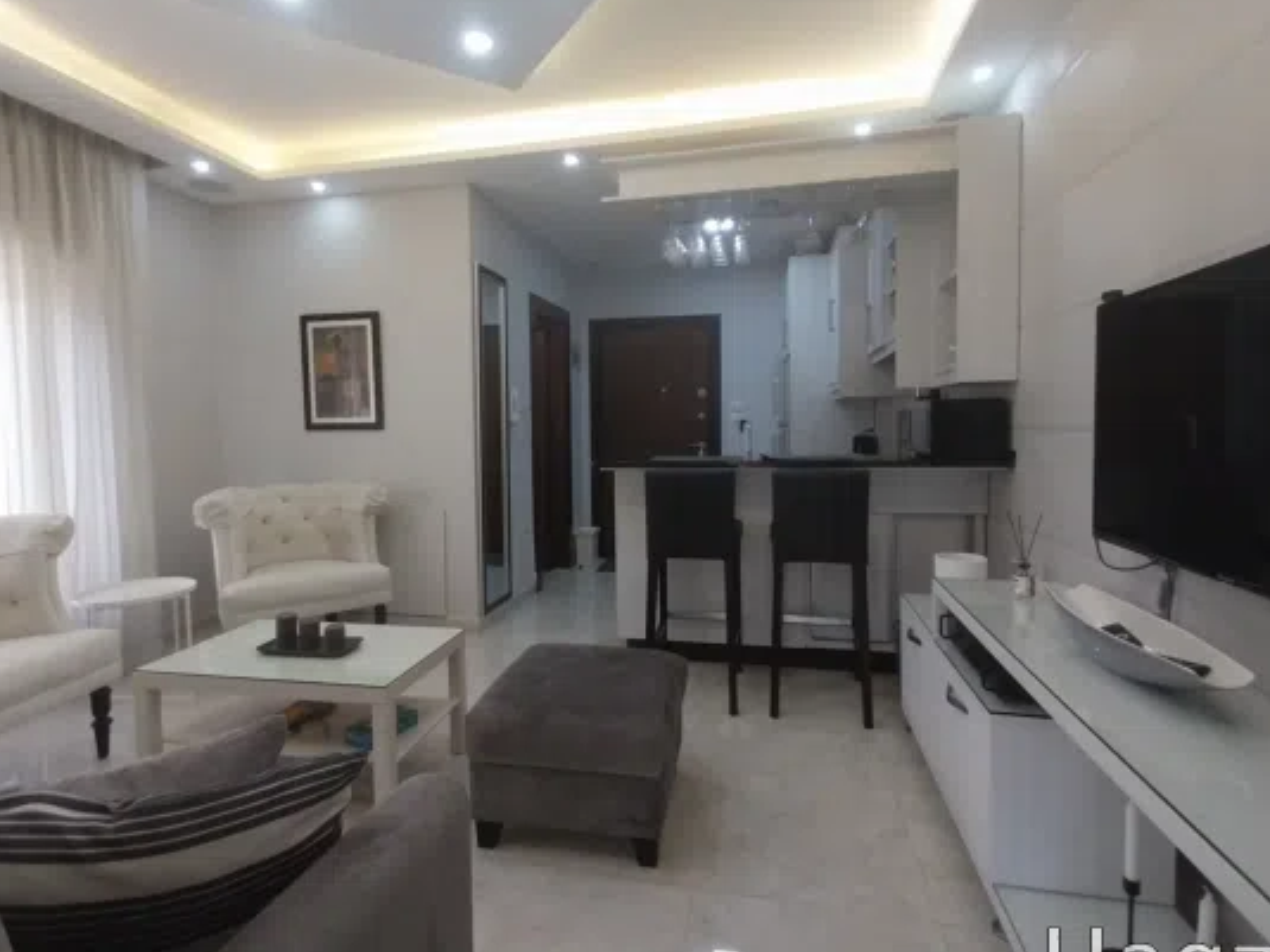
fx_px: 624
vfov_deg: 74.6
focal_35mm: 17
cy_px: 445
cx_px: 641
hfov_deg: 91.0
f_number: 2.2
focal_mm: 1.3
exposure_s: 1/50
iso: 125
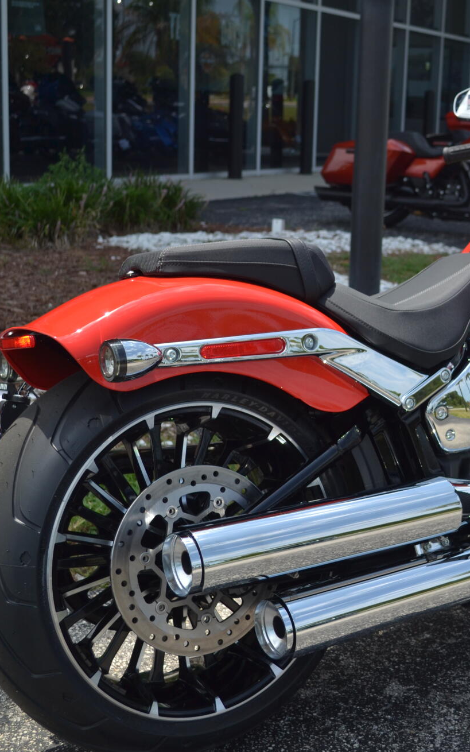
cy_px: 373
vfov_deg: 36.3
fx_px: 1147
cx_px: 430
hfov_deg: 22.5
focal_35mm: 56
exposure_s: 1/640
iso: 100
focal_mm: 24
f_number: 4
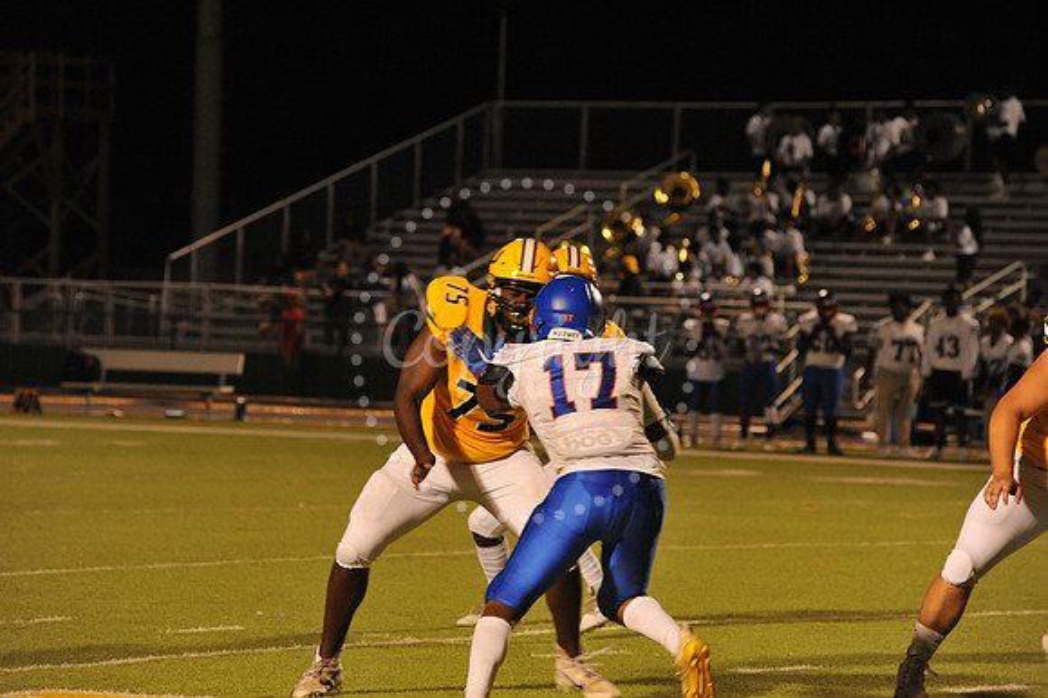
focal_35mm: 200
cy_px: 349
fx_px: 5819
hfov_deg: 10.3
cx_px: 524
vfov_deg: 6.9
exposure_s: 1/160
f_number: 7.1
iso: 3200
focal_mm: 200
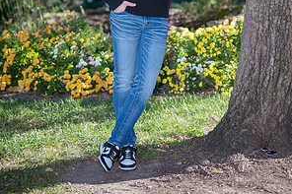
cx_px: 147
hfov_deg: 13.5
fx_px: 1232
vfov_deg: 8.9
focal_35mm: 152
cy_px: -25
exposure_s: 1/800
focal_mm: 100
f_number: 4.5
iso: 800
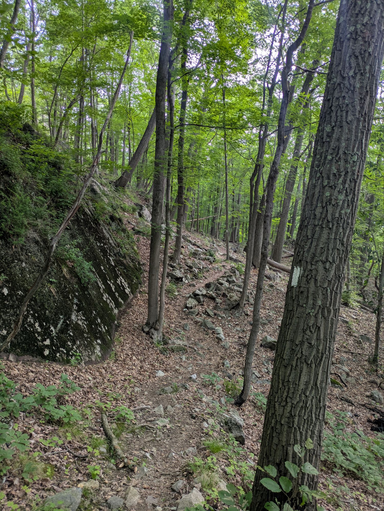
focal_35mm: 25
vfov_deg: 69.4
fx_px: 369
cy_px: 256
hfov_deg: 54.9
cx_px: 192
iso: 82
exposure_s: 1/120
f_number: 1.89
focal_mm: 5.43
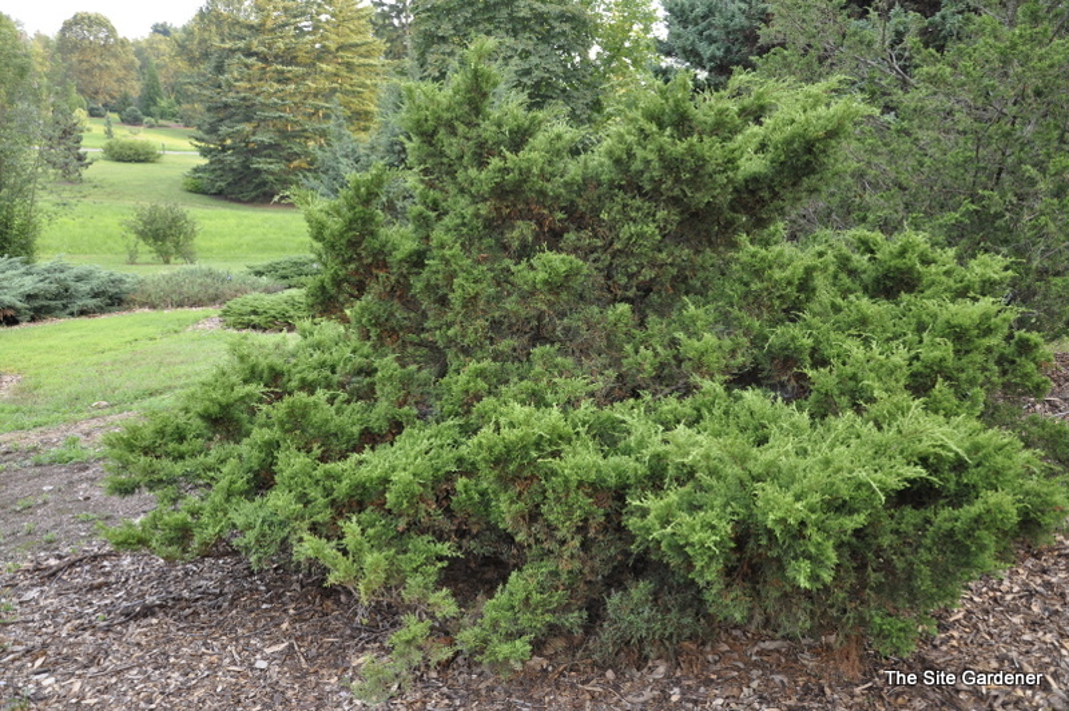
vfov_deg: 39.9
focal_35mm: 33
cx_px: 534
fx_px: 979
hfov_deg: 57.3
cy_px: 356
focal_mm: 22
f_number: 5
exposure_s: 1/100
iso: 400
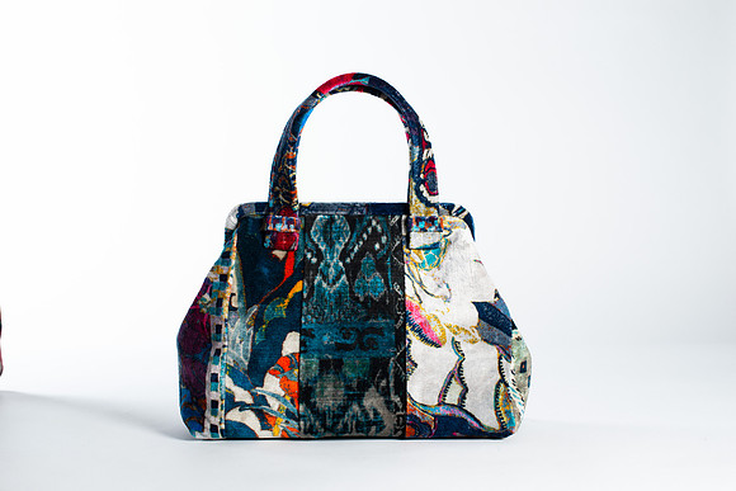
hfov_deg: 39.6
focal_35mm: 50
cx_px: 368
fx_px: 1022
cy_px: 246
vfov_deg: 27.0
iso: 200
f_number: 5.6
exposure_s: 1/200
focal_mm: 50
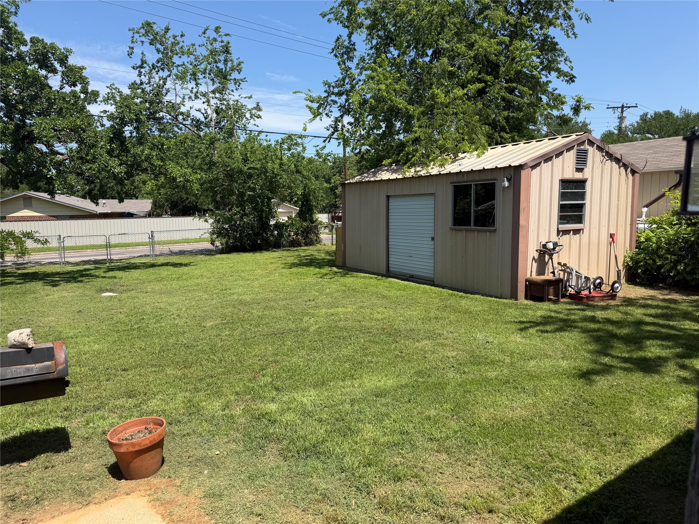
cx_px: 350
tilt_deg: -6.7
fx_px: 485
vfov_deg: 56.8
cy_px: 262
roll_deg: +1.0
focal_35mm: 24
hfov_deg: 71.6
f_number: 1.78
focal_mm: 6.76
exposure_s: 1/3145
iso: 80
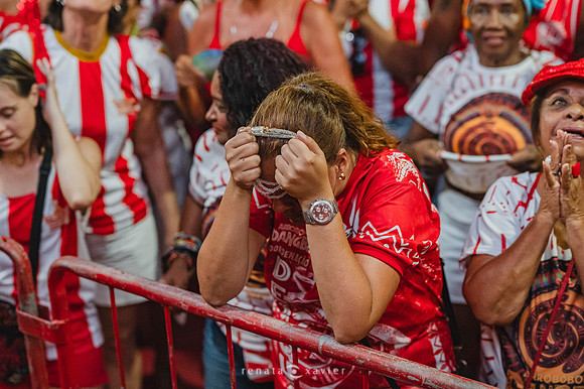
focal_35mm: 75
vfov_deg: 18.2
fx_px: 1216
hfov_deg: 27.0
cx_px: 292
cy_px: 194
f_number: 1.6
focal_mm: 50
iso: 2000
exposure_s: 1/1000
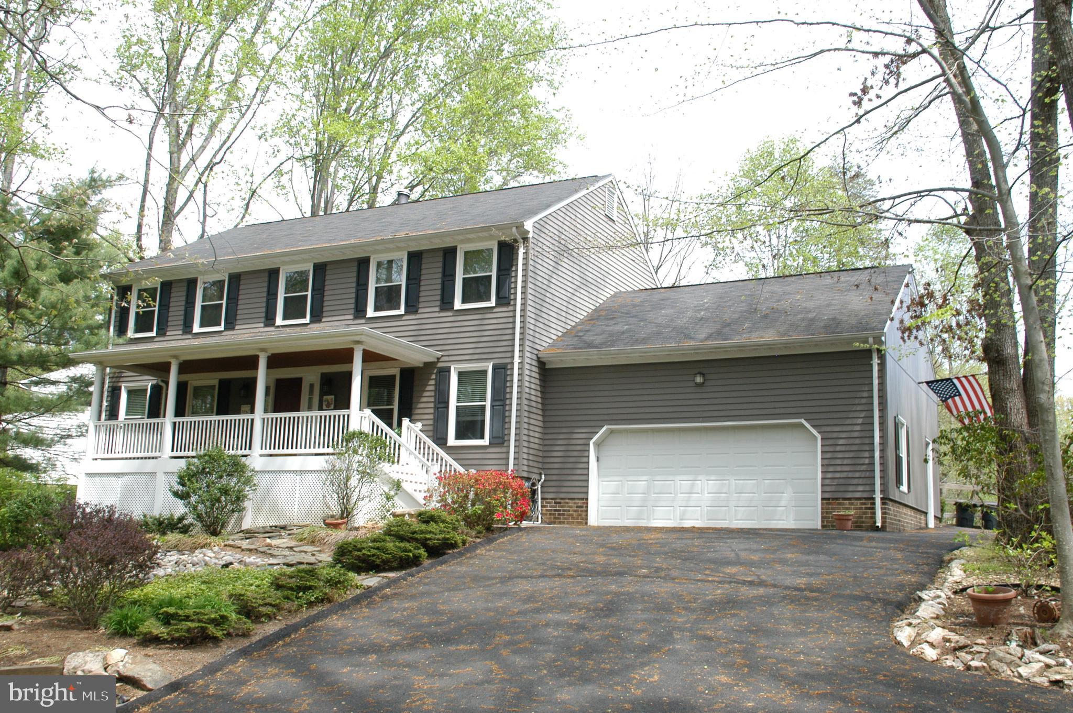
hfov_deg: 51.3
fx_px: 1117
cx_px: 536
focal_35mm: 38
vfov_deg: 35.4
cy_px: 356
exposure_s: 1/125
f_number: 11
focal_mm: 25
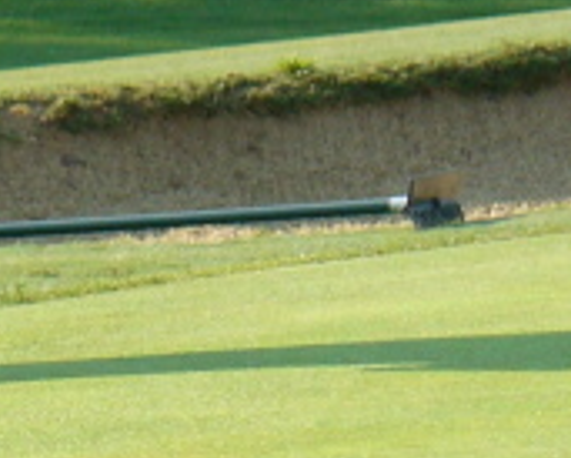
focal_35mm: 691
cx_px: -1129
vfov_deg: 2.2
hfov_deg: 2.8
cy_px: -47
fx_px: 11684
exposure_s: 1/320
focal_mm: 19.4
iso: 80
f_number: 3.7
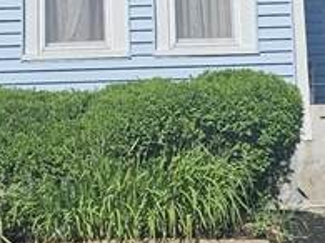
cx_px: 178
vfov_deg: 11.5
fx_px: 1135
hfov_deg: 16.3
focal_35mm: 121
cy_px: -163
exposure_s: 1/2797
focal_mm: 5.4
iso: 25
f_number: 1.8
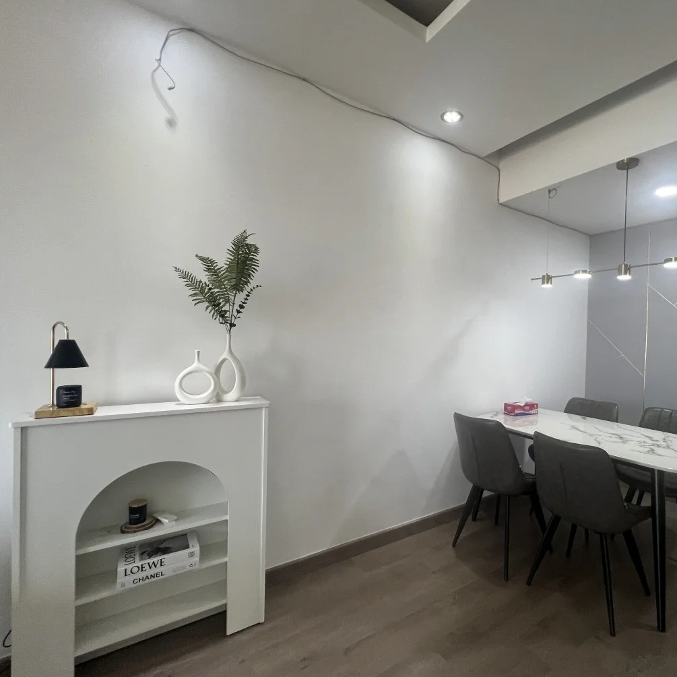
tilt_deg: -0.1
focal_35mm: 16
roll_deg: -1.6
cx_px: 428
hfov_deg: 85.5
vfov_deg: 87.4
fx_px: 354
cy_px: 346
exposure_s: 1/100
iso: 125
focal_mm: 1.57
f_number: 1.8
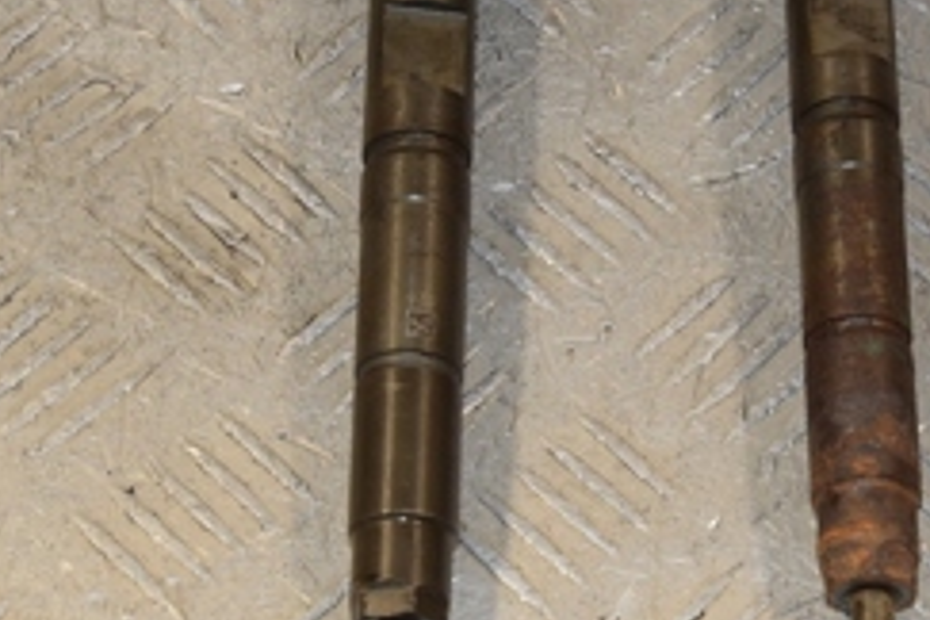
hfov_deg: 14.8
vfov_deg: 9.9
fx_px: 3573
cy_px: 226
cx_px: 689
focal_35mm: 138
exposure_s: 1/200
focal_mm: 35
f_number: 8
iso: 800
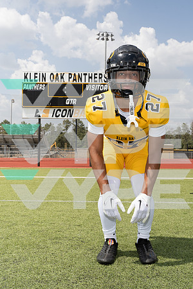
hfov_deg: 32.6
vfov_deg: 47.4
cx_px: 96
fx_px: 330
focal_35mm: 41
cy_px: 144
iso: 160
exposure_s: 1/250
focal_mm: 41
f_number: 11
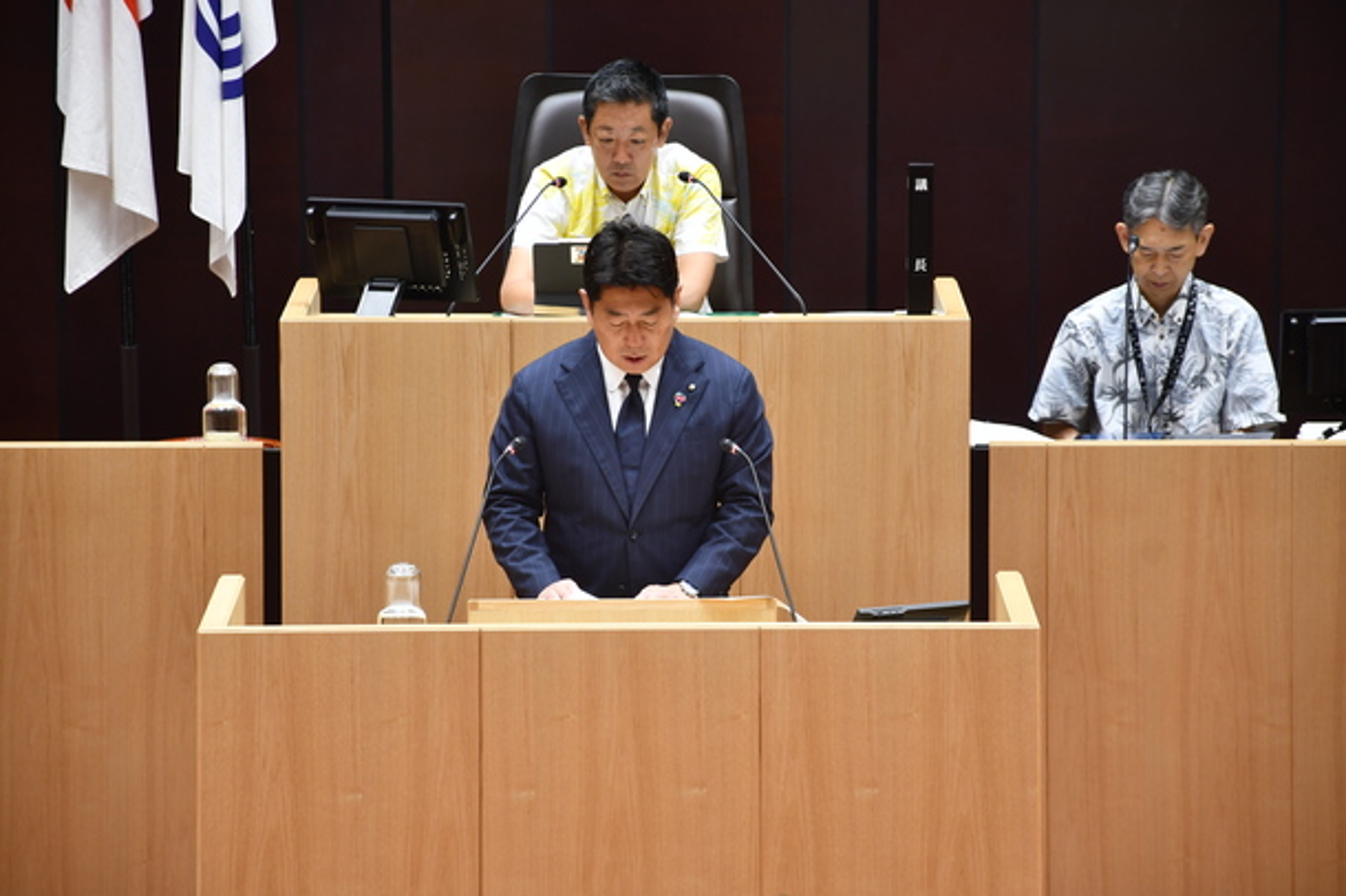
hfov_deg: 9.8
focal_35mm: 210
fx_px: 7847
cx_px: 673
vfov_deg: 6.5
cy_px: 448
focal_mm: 140
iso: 500
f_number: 5.6
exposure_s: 1/25
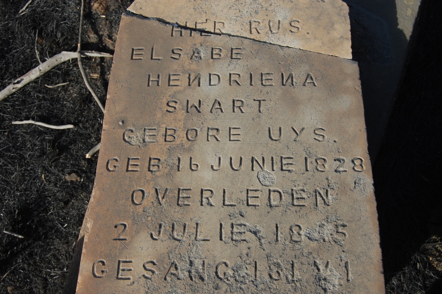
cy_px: 147
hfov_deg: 43.6
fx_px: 552
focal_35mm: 45
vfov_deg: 29.8
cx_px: 221
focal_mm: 30
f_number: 7.1
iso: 200
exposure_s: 1/200
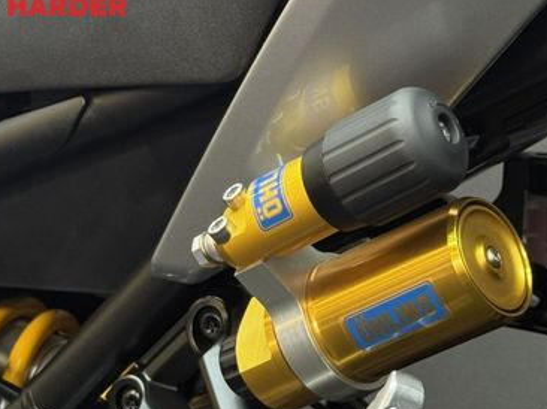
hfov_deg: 23.2
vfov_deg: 17.5
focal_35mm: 84
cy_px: 249
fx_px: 1326
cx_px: 366
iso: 200
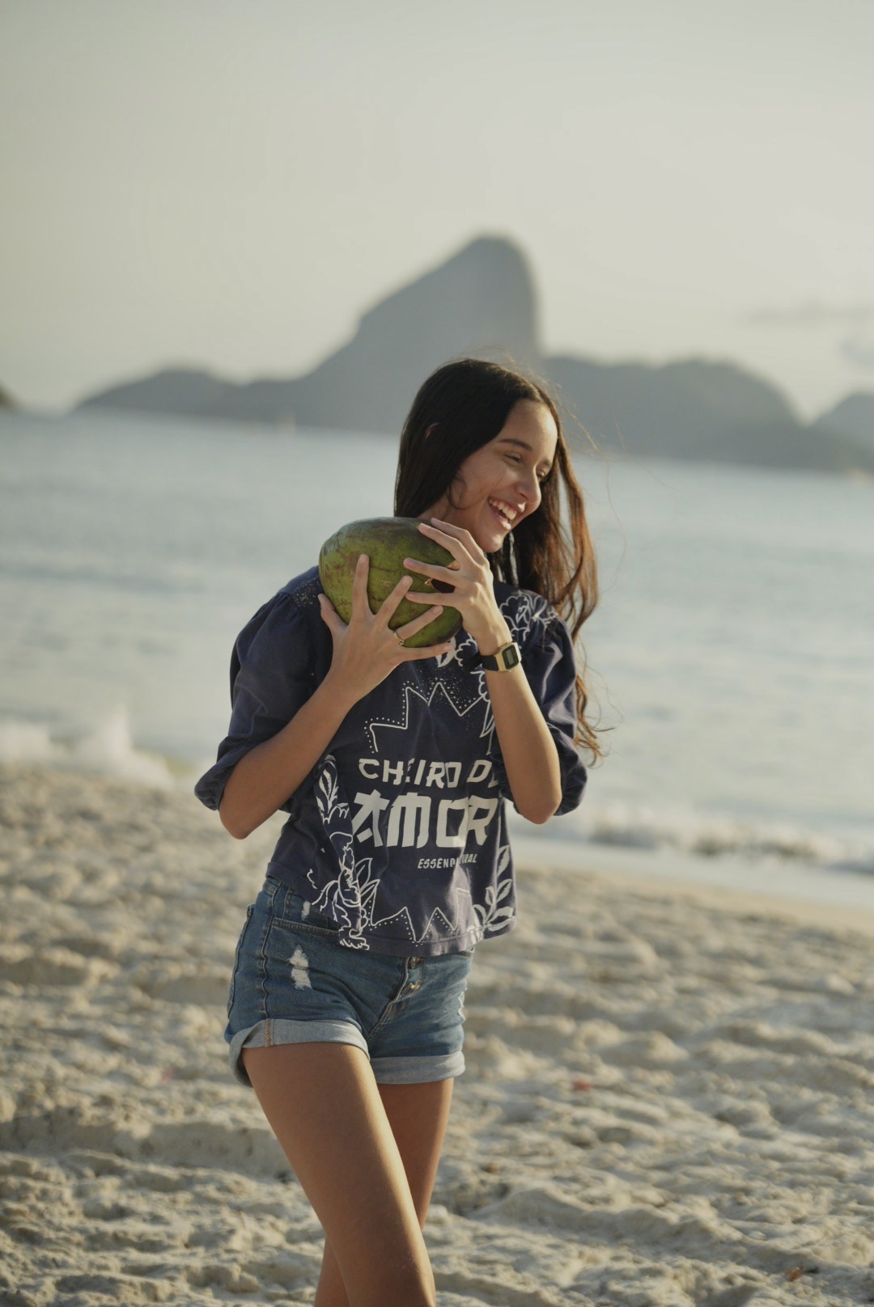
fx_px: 3482
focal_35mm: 96
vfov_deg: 21.3
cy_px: 654
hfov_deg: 14.3
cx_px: 437
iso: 4000
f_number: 3.5
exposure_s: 1/8000
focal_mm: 95.8
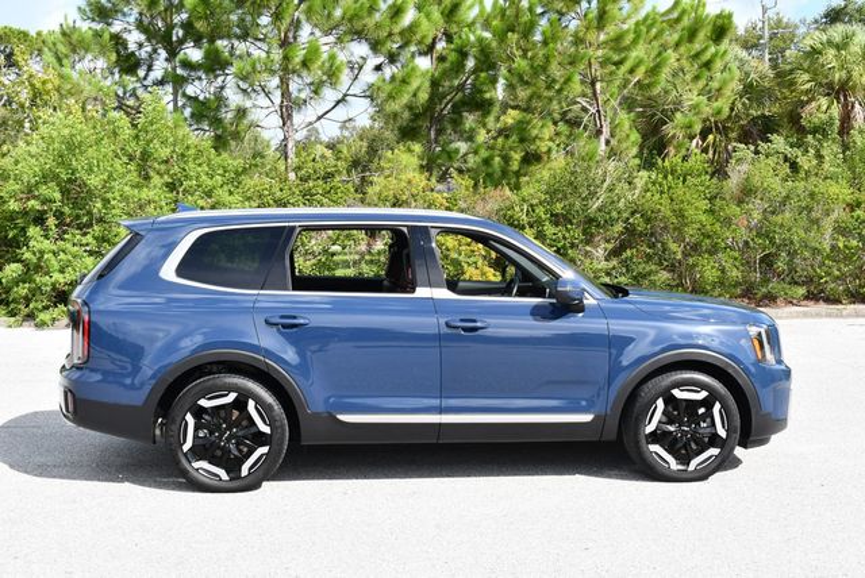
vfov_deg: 28.1
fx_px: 1154
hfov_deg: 41.1
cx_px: 432
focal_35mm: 48
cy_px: 289
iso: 180
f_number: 8
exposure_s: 1/250
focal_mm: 24
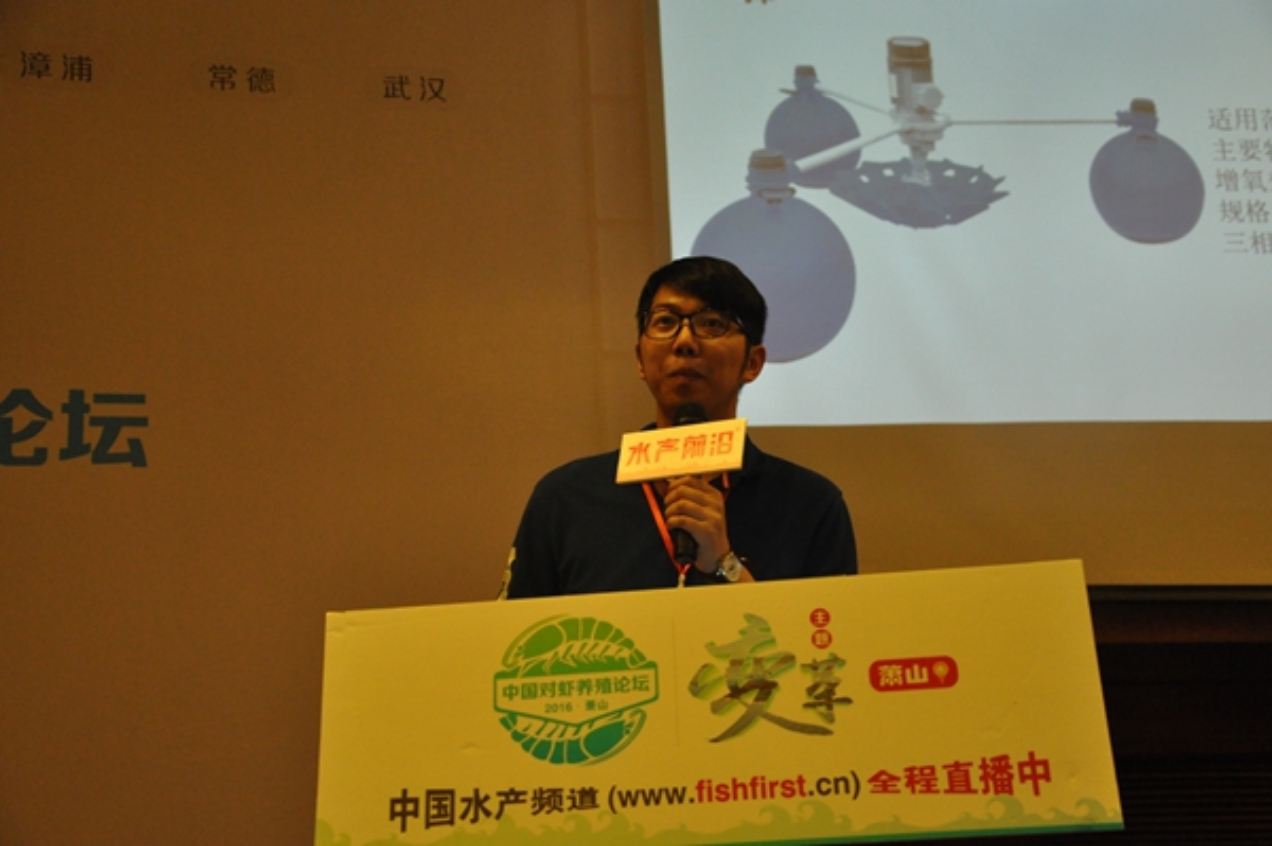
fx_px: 1853
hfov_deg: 37.9
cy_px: 423
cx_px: 636
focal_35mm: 52
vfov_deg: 25.7
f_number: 4.5
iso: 1800
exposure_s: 1/30
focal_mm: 35
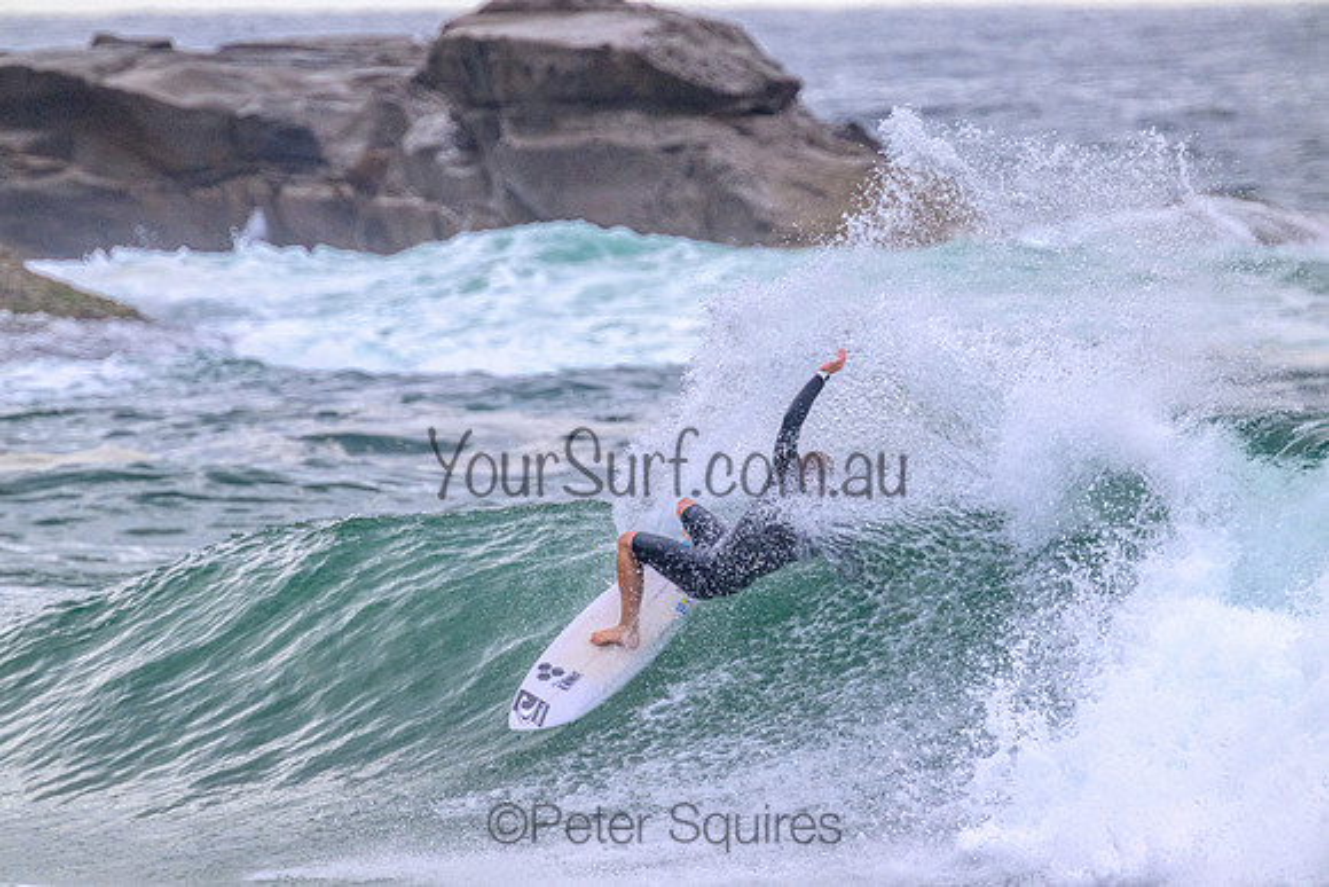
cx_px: 664
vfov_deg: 1.7
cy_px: 444
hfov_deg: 2.6
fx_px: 29539
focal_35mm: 800
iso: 2000
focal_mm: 800
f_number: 11
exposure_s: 1/1600
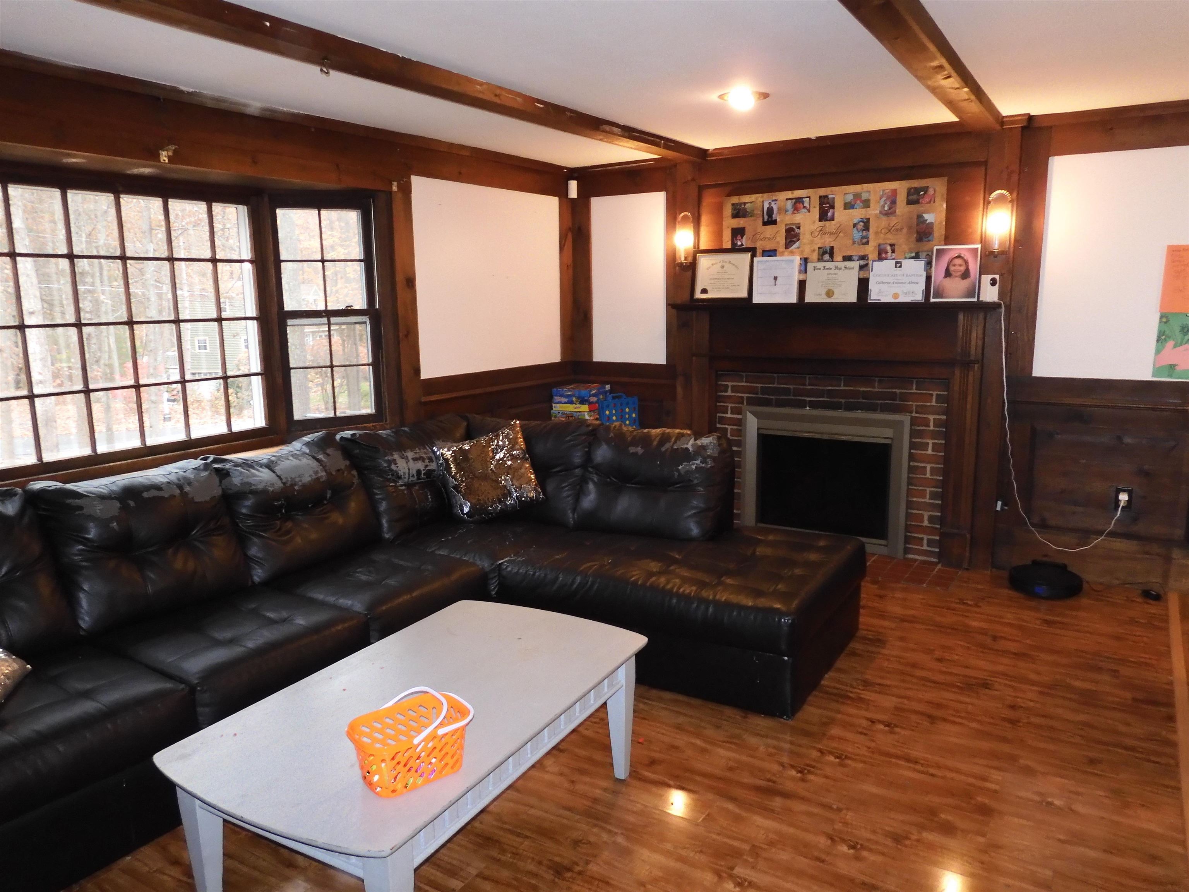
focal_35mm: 24
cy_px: 446
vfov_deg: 56.8
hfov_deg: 71.6
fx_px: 824
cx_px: 594
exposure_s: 1/30
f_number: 3.4
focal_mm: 4.3
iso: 500
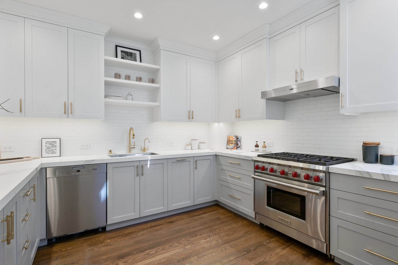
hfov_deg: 90.0
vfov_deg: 67.3
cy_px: 132
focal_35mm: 18
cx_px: 199
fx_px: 199
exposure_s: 1/30
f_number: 11
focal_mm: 18
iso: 400
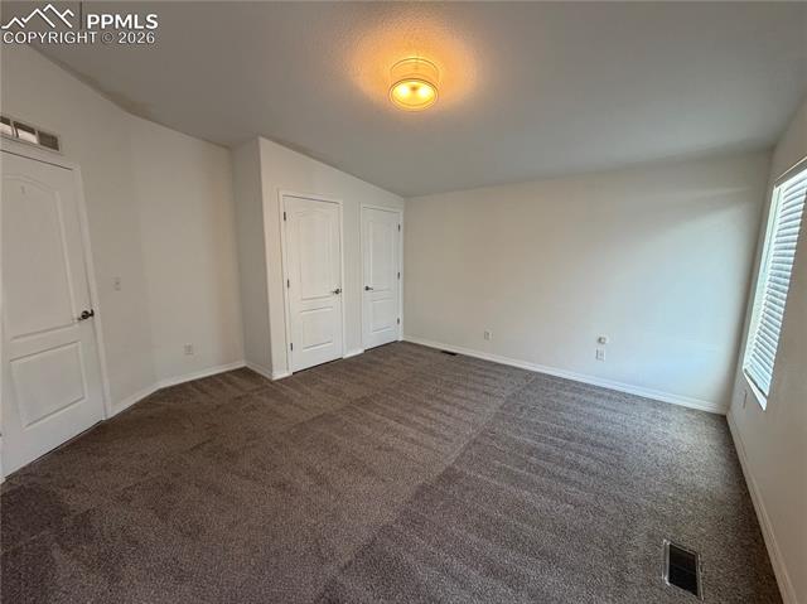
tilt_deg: -8.7
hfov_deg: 102.1
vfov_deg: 85.6
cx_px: 404
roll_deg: +0.4
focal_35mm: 14
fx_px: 326
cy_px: 302
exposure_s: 1/60
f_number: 2.2
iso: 250
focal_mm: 2.22
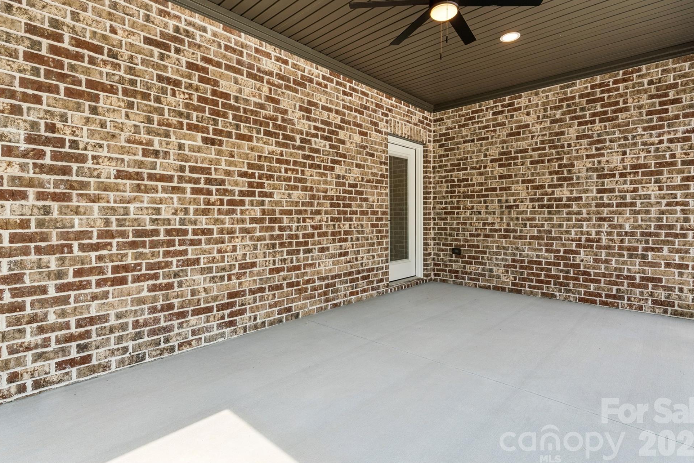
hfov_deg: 90.5
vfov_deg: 67.8
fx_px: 344
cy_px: 223
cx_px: 348
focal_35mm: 18
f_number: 13
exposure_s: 1/20
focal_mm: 16.8
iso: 100
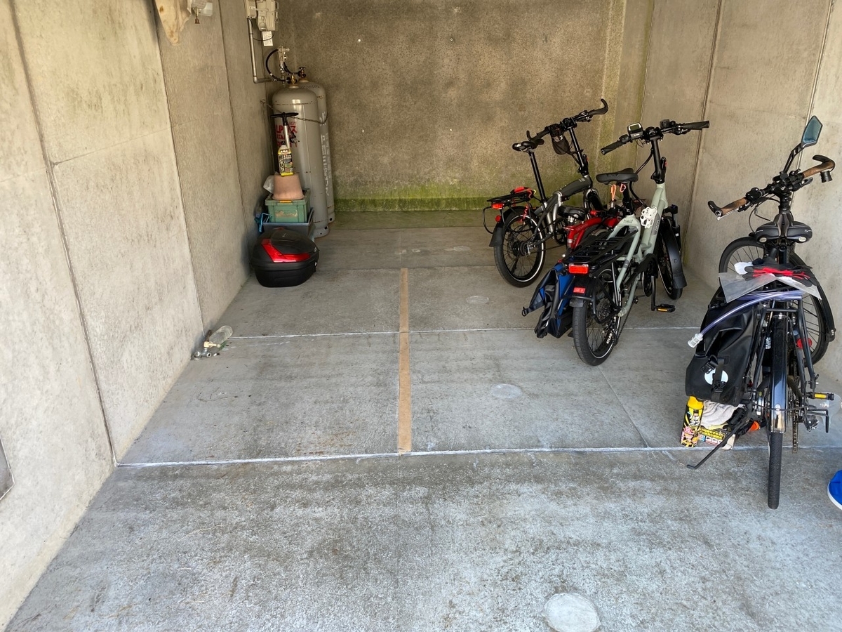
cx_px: 421
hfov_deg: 67.3
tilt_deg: -21.3
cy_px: 316
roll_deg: +0.0
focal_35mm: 26
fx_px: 632
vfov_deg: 53.1
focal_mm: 4.25
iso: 64
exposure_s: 1/121
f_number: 1.8
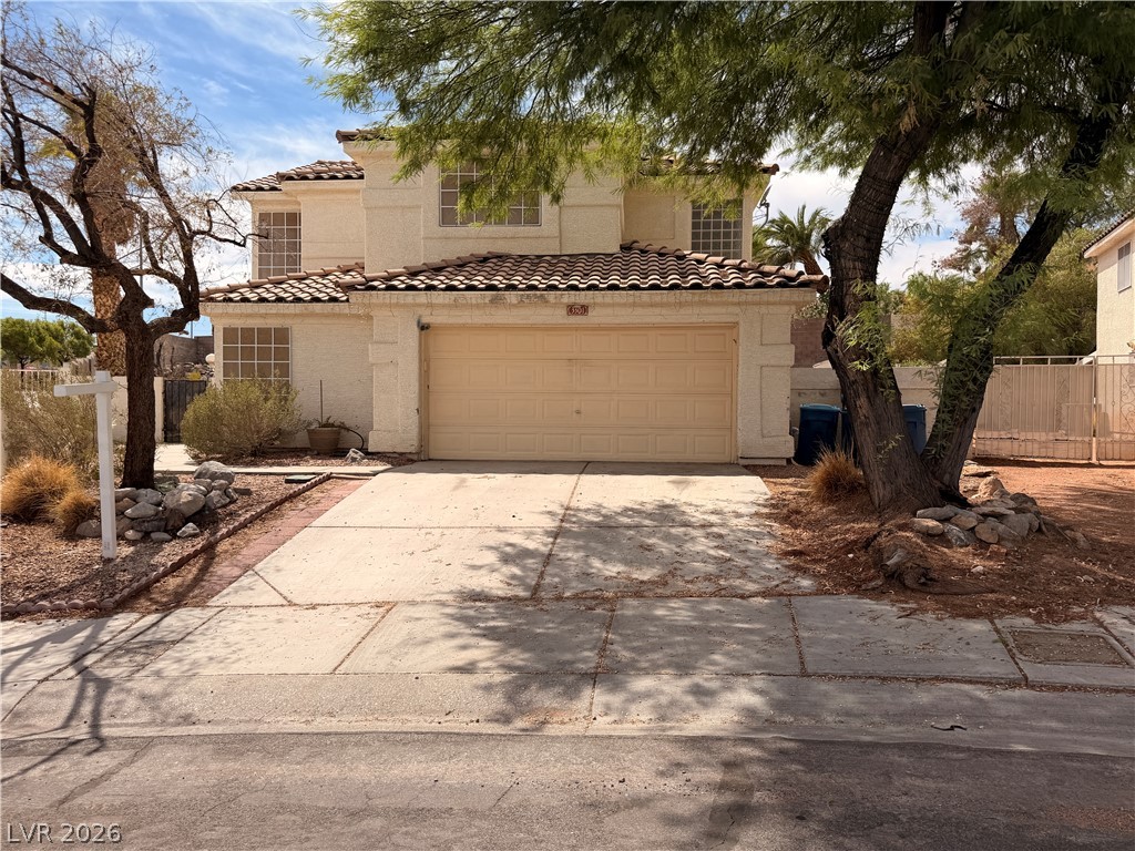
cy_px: 426
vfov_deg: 56.8
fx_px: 787
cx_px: 568
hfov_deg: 71.6
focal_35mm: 24
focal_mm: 6.76
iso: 80
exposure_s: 1/6711
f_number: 1.78
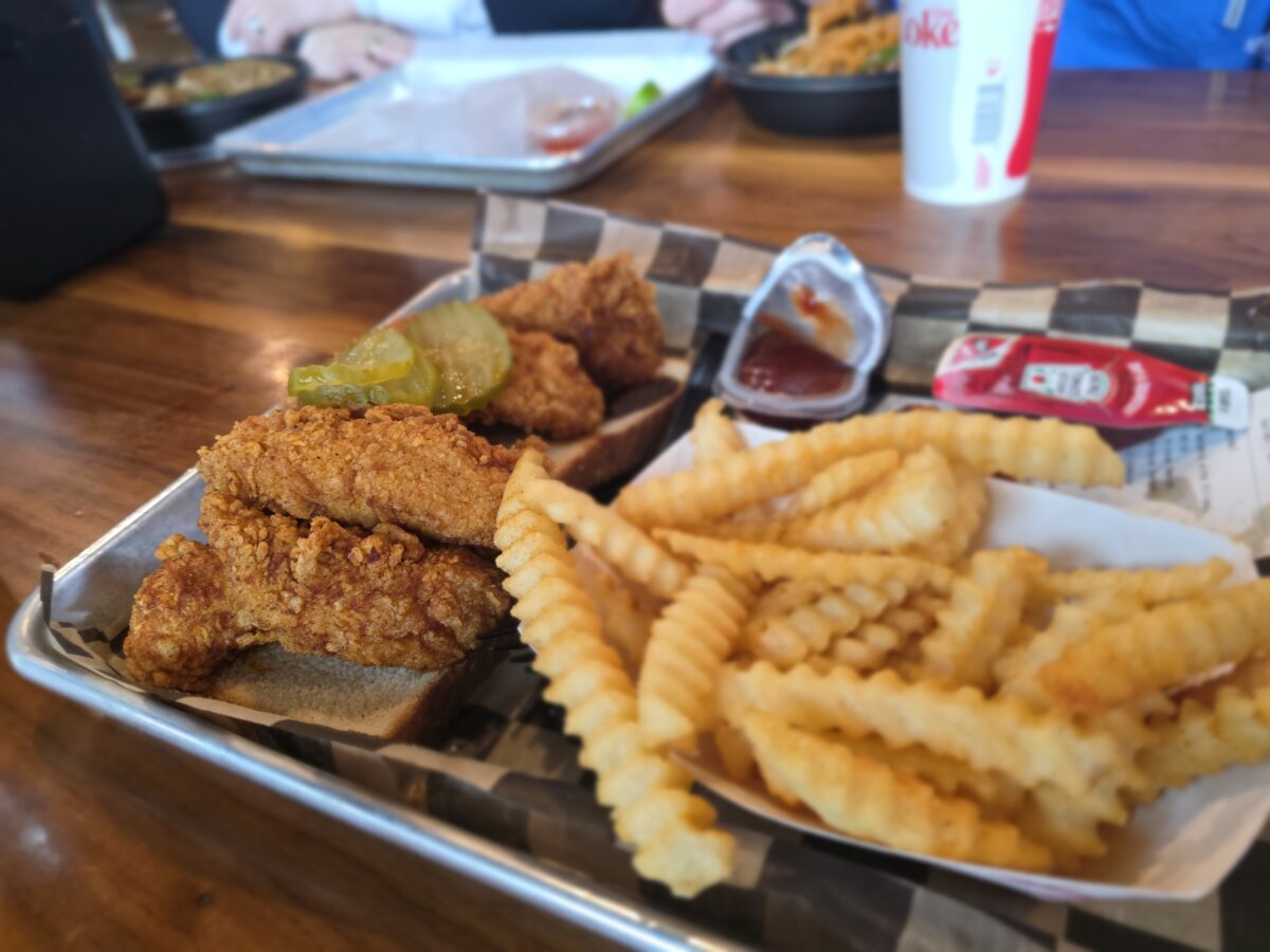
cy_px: 476
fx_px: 844
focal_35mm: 23
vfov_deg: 58.9
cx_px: 635
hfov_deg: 73.9
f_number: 1.7
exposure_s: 1/40
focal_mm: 6.3
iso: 320
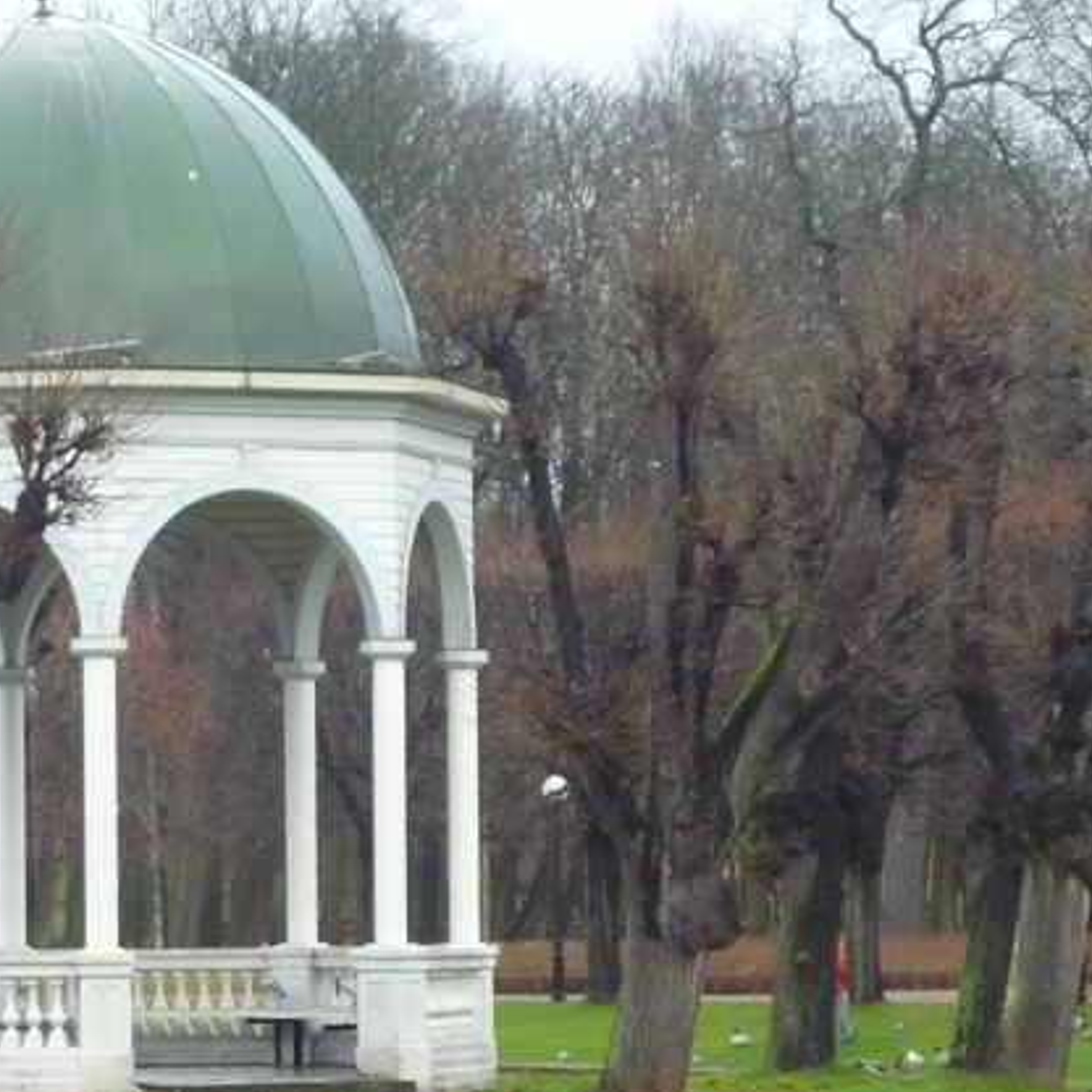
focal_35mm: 207
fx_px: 7388
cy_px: 585
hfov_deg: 8.4
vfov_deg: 8.5
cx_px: 126
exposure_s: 1/100
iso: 400
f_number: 5.1
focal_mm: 16.5
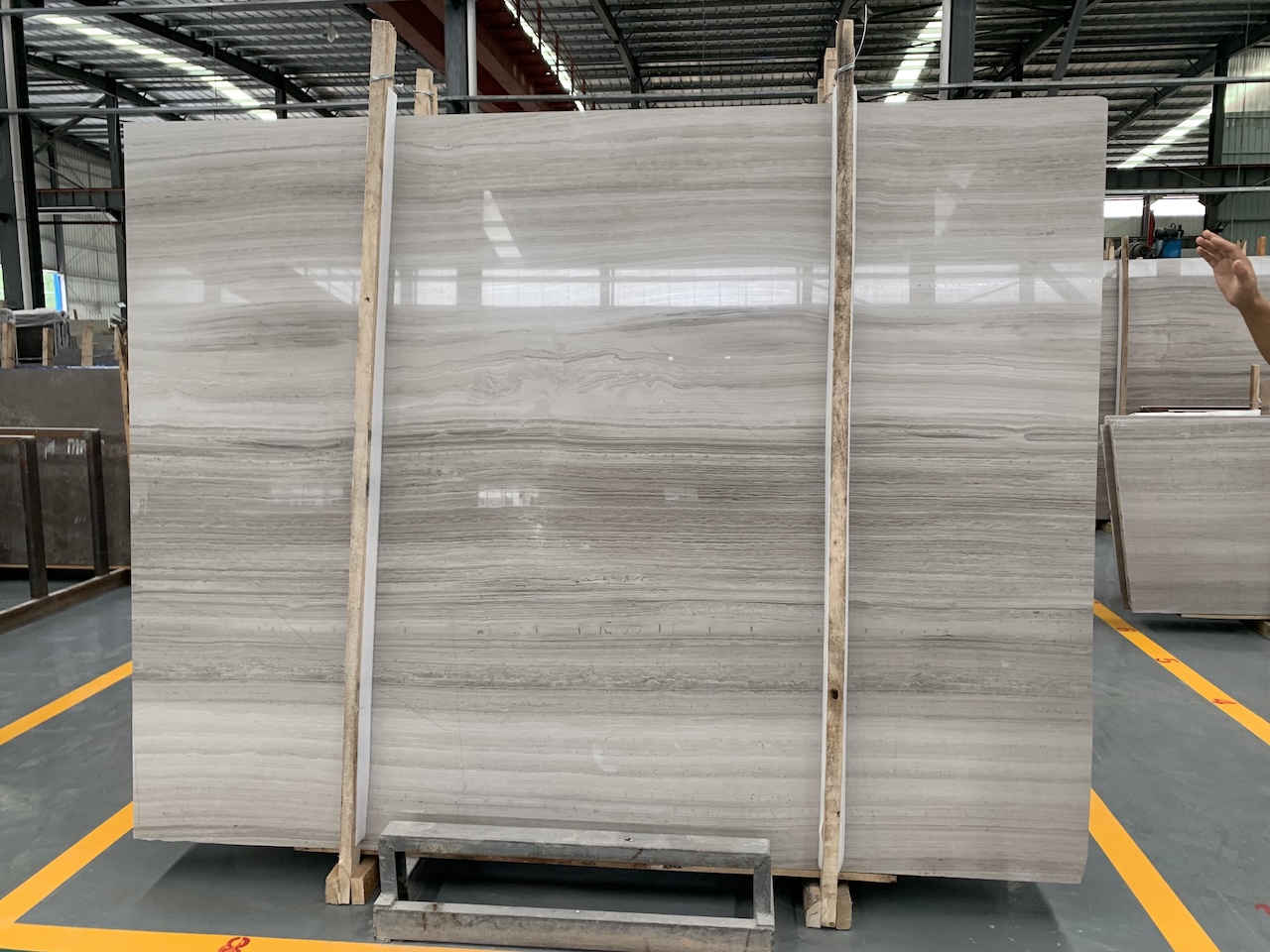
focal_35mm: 26
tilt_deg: -5.8
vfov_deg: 53.1
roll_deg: +0.4
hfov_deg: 67.3
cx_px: 635
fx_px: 954
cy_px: 476
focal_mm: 4.25
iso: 100
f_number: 1.8
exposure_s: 1/121
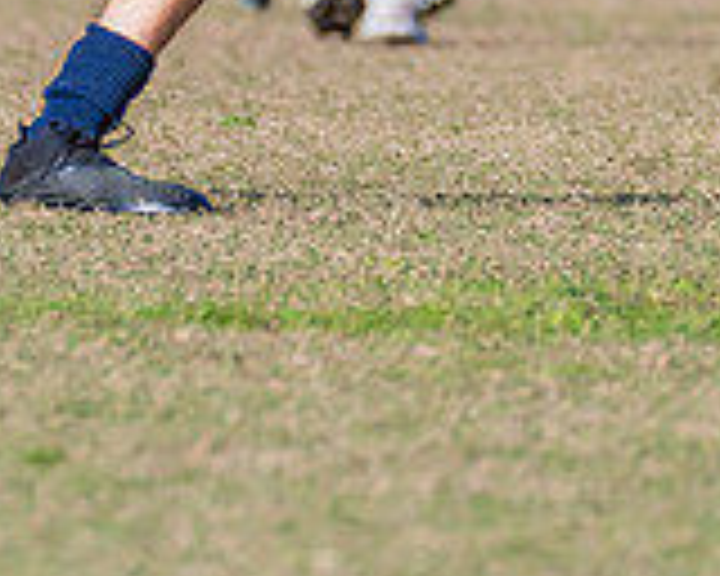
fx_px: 28235
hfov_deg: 1.5
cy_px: -546
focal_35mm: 1325
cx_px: 190
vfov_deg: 1.2
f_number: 8
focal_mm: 290
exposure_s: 1/2000
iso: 800
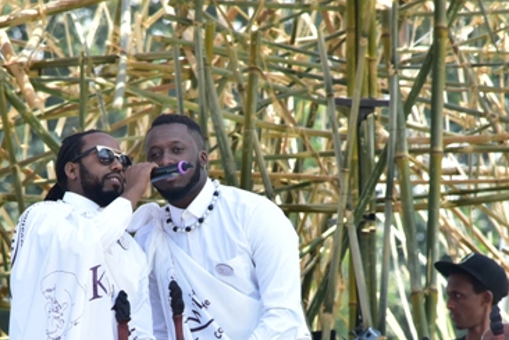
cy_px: 348
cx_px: 167
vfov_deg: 2.1
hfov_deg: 3.1
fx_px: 9272
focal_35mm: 655
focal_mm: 300
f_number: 11
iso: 1000
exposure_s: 1/320
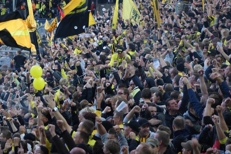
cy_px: 77
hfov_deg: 12.5
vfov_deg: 8.3
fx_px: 1058
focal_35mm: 165
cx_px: 116
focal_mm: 110
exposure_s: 1/80
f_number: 5
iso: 800
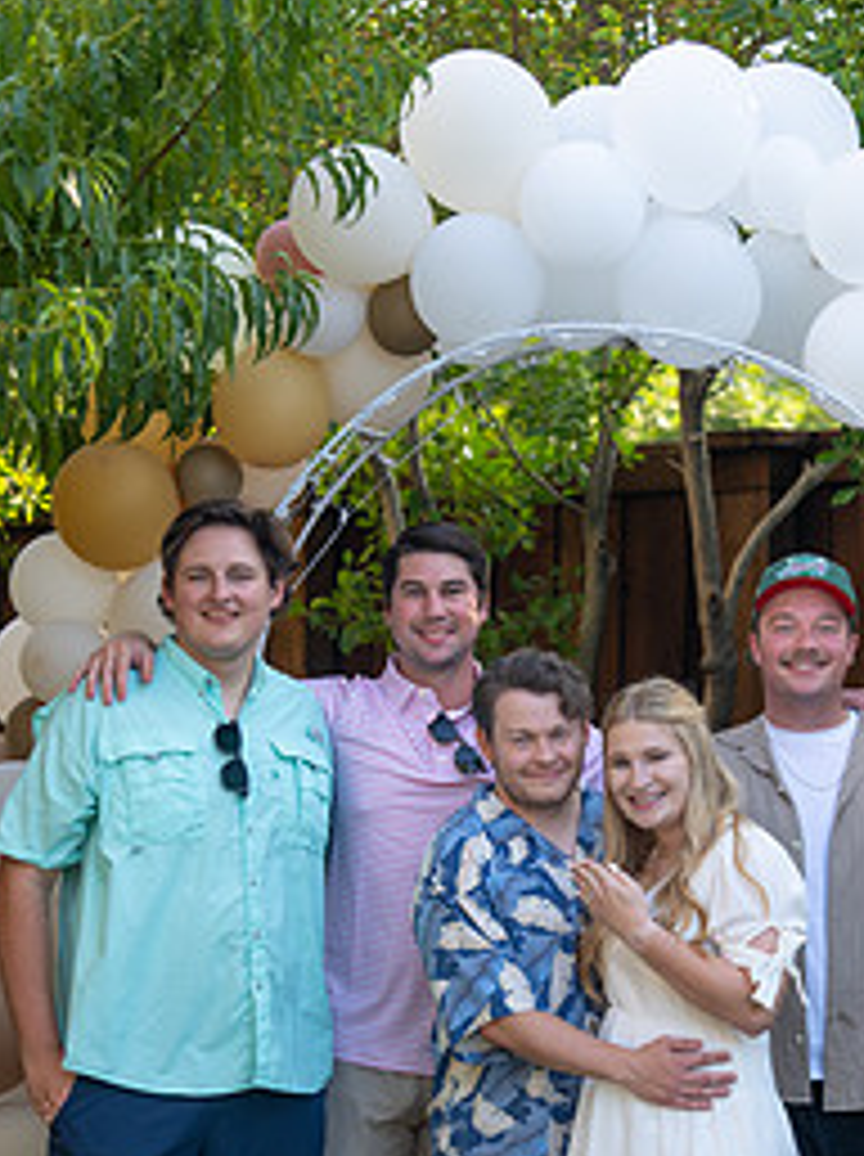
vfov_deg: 16.6
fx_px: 3937
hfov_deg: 12.5
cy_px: 963
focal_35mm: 118
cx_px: 585
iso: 200
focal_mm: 70
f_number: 3.5
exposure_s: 1/320
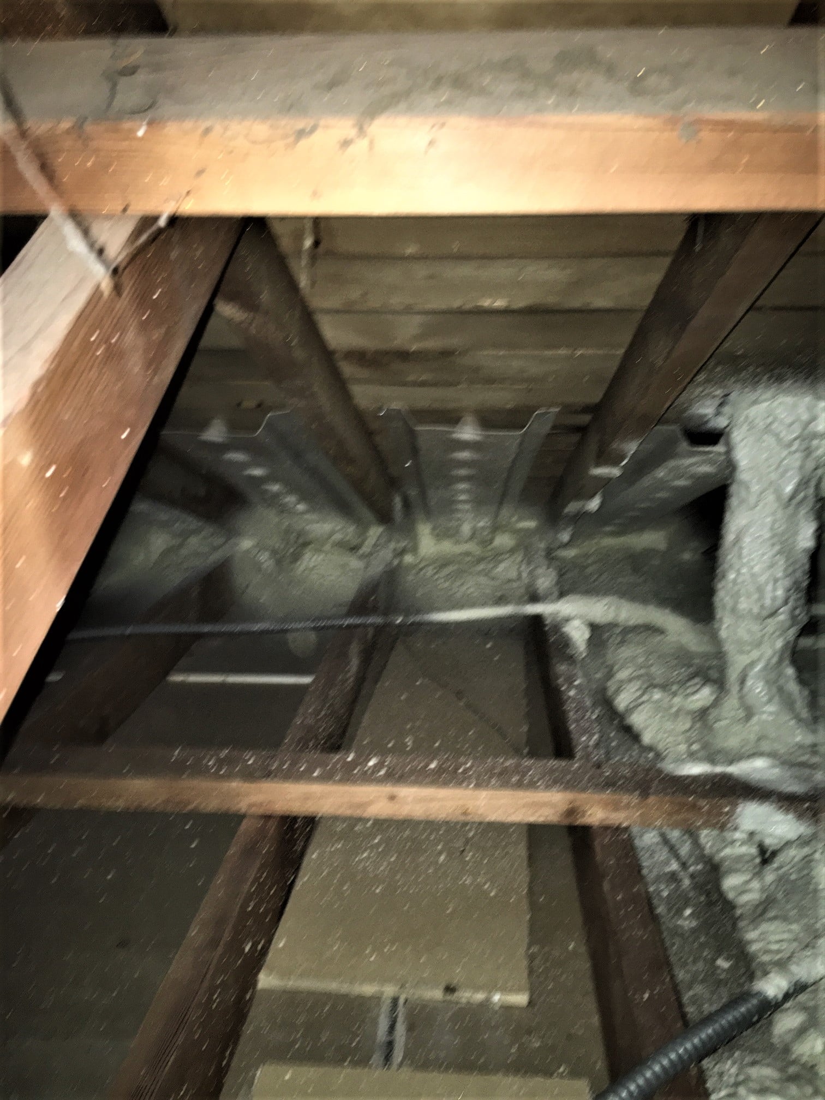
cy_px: 550
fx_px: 922
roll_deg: -0.4
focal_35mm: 29
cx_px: 412
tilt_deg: -13.7
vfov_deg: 61.7
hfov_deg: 48.2
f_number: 2.2
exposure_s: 1/16
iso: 80
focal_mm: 4.15
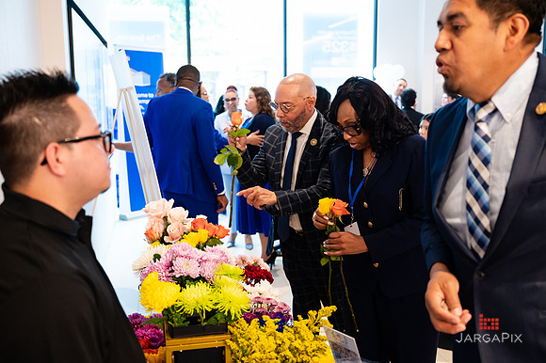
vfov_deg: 36.3
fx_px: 554
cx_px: 273
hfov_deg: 52.5
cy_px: 182
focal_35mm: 37
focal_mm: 35
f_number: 3.2
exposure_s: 1/200
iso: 1600
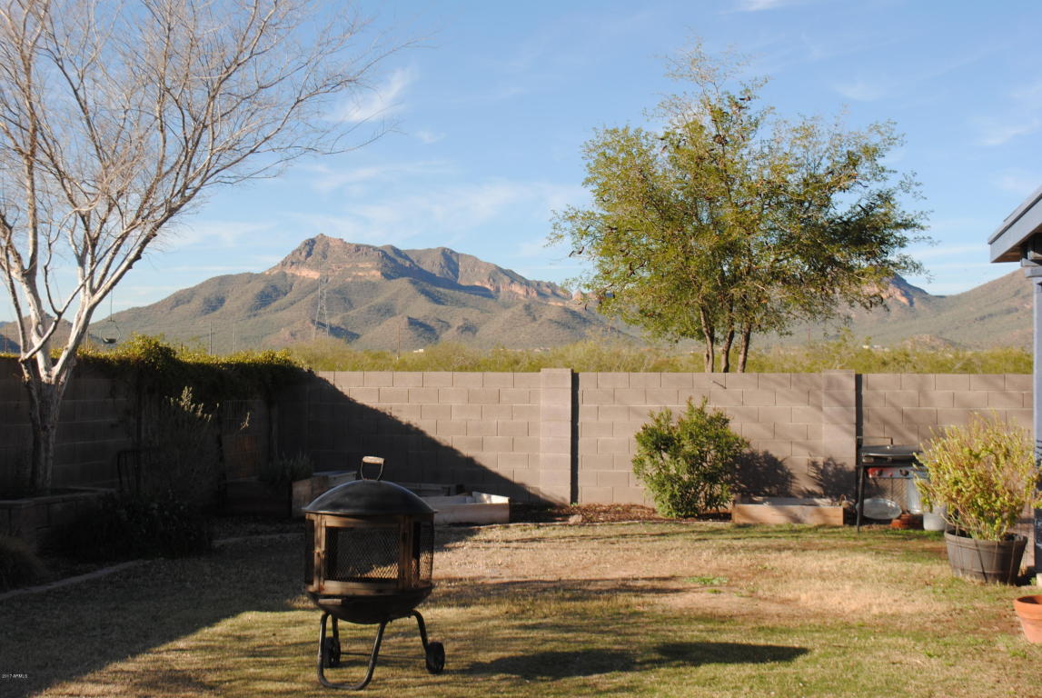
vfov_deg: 26.6
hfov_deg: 38.8
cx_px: 521
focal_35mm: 51
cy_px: 349
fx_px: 1478
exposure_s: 1/200
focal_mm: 34
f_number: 7.1
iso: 100
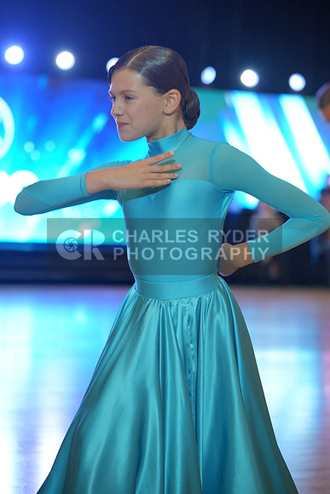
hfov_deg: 19.5
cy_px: 247
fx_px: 962
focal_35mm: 70
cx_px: 165
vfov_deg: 28.8
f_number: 2.8
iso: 1000
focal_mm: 70
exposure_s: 1/400
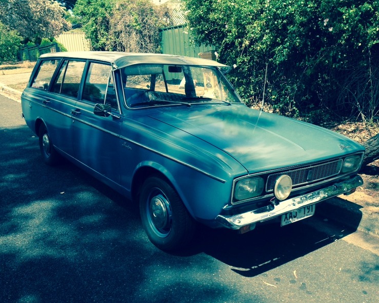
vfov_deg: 42.2
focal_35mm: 35
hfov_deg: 51.5
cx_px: 188
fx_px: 393
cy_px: 149
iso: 50
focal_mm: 4.12
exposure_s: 1/661
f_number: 2.4
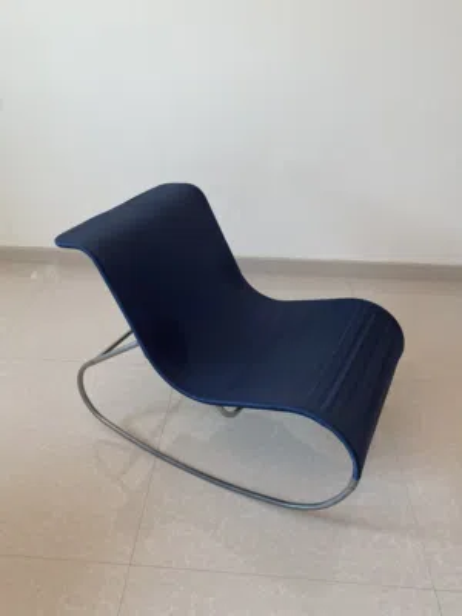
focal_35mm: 26
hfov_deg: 53.1
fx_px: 463
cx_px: 231
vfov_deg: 67.3
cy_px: 308
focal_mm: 4.25
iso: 64
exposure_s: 1/60
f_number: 1.8
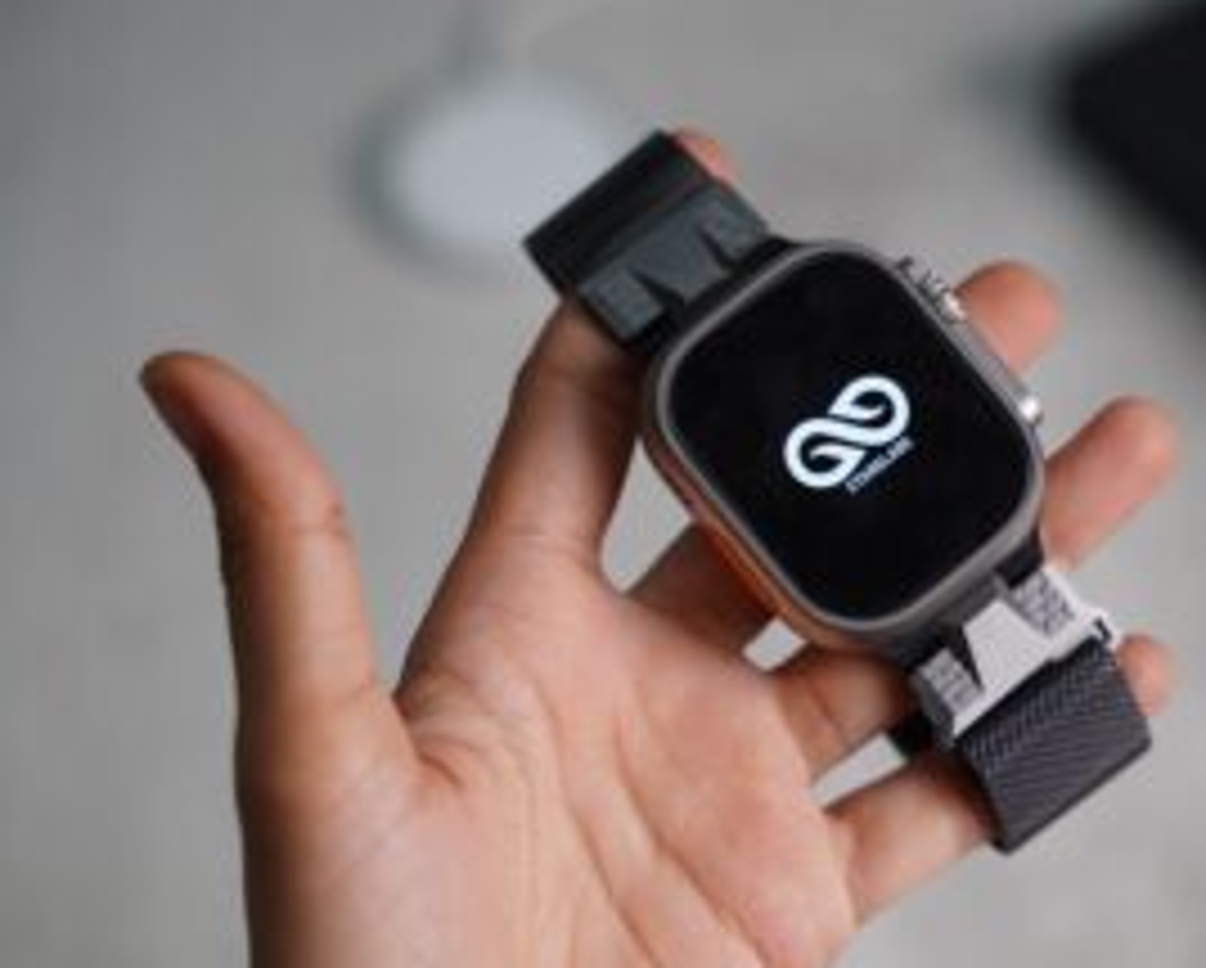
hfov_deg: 18.2
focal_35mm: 105
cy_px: 525
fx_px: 3752
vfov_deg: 14.7
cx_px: 828
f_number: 4
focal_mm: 75
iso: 500
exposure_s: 1/80
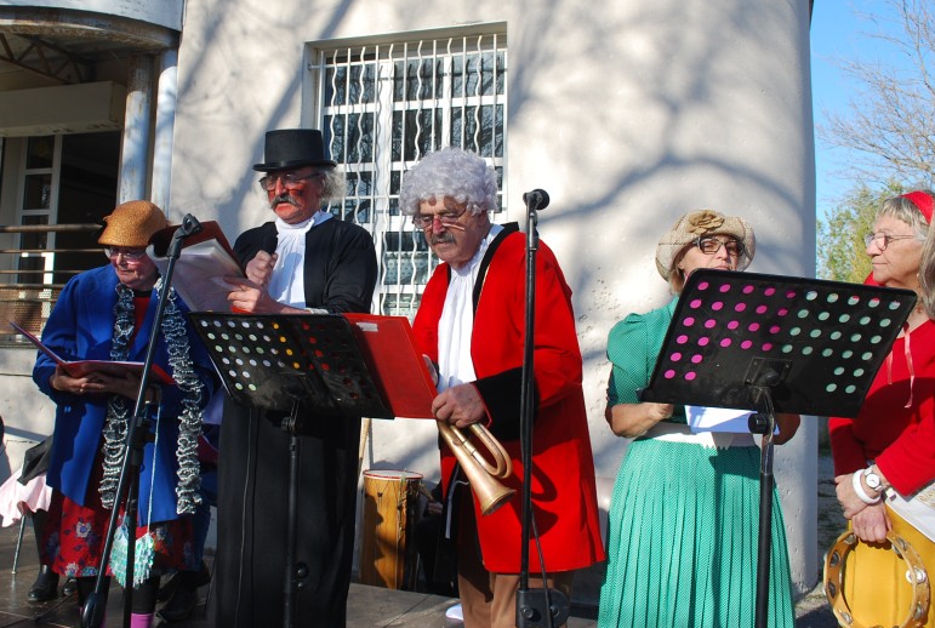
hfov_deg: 53.9
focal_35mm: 35
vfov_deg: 37.7
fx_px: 911
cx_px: 374
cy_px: 224
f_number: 7.1
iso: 100
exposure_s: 1/200
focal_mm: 18
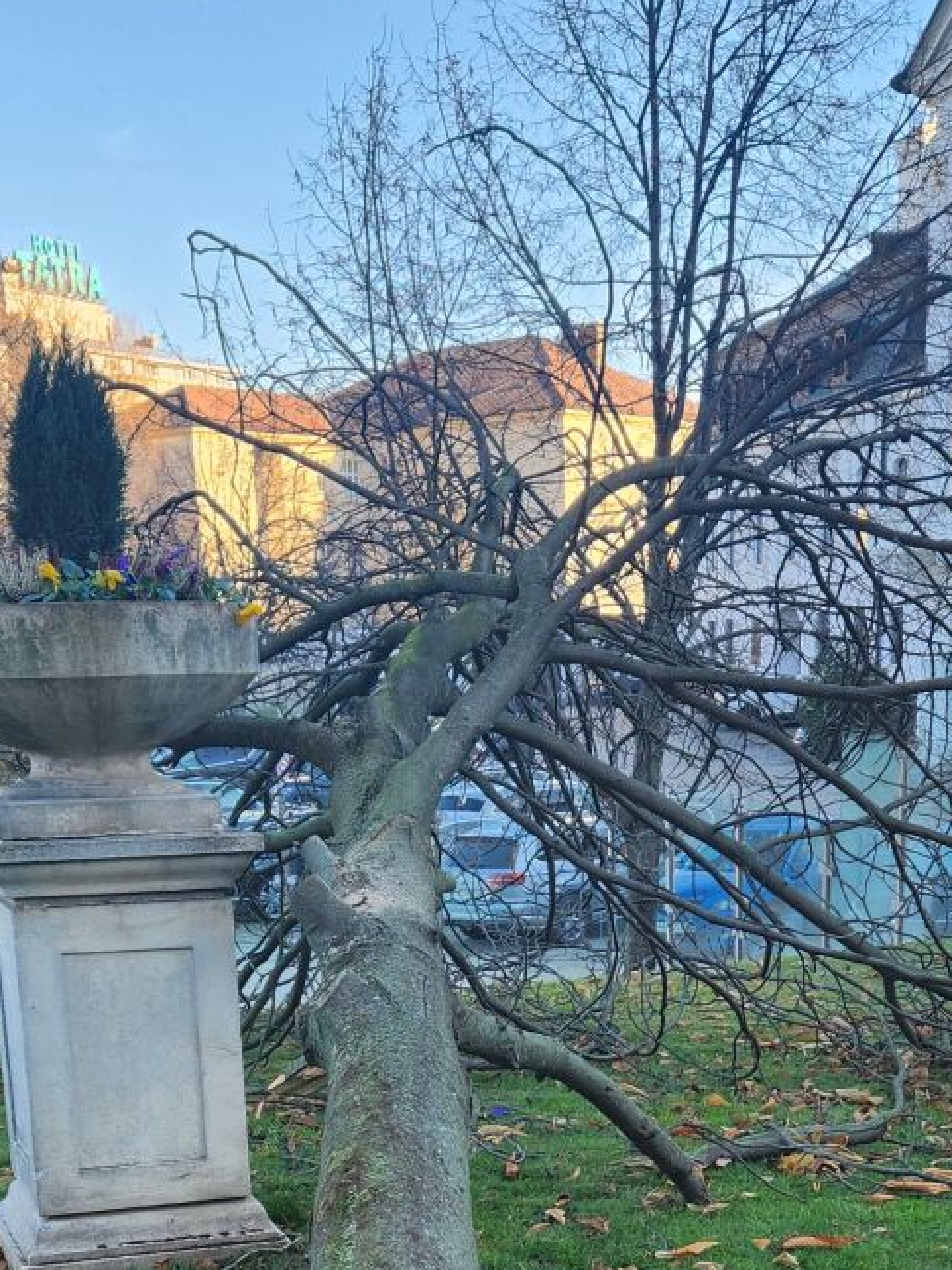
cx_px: 446
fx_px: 2092
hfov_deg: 25.6
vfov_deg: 30.6
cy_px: 1357
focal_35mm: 57
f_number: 1.8
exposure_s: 1/180
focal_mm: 5.4
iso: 20
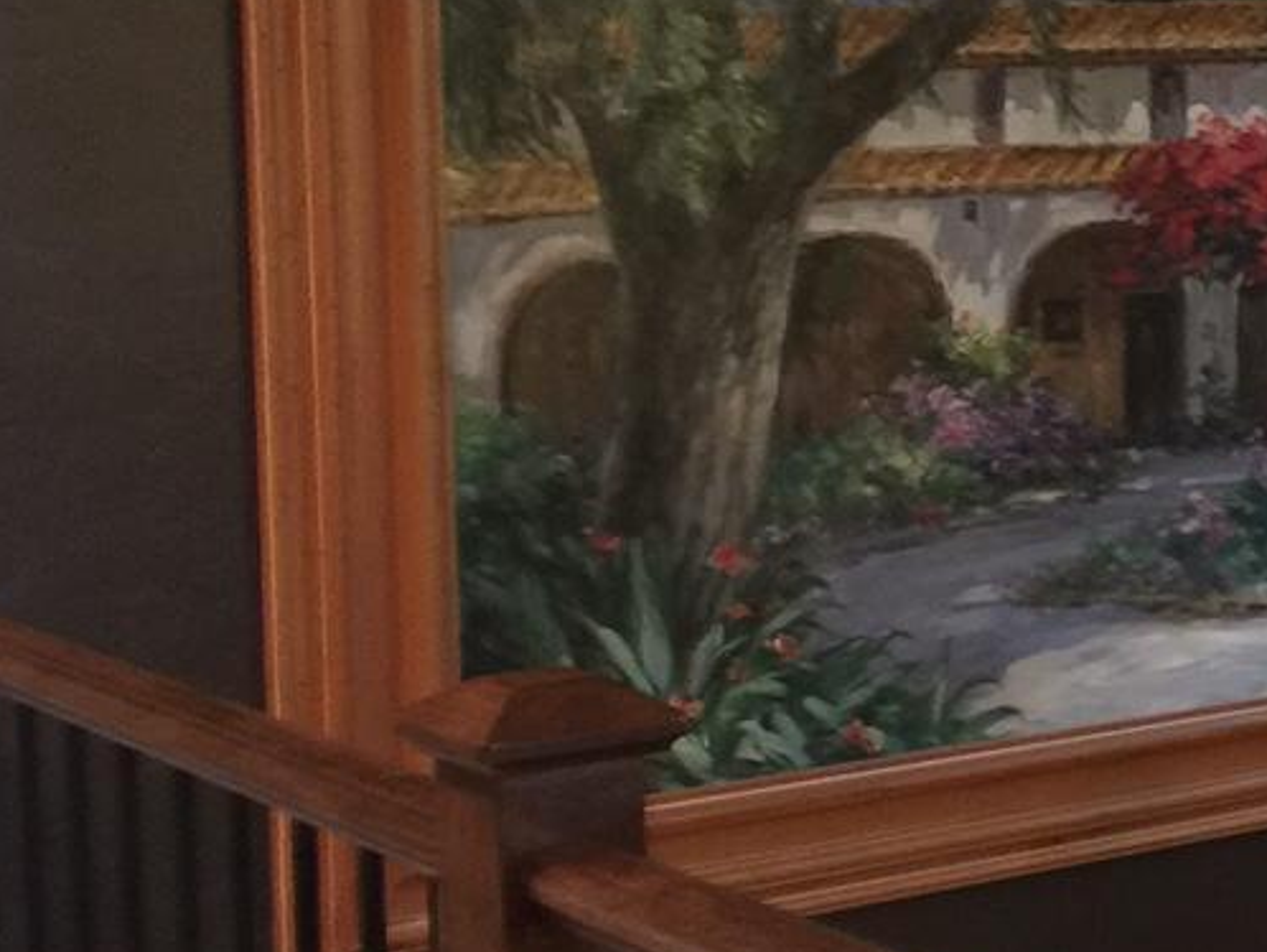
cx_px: 1763
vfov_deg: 15.6
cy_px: 384
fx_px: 3479
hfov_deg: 18.8
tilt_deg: -5.1
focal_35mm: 95
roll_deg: -1.6
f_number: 2.2
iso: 100
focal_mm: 4.15
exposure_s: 1/4
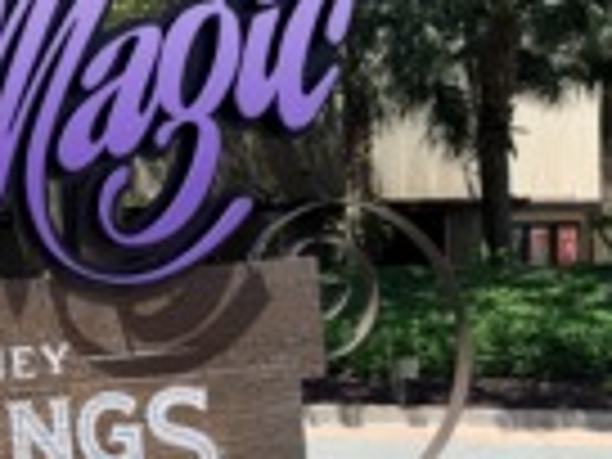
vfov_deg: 22.2
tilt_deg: -3.1
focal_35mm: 66
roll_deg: +0.6
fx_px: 1167
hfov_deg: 24.7
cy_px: 304
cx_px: -227
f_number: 1.78
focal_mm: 6.76
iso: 80
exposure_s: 1/2907
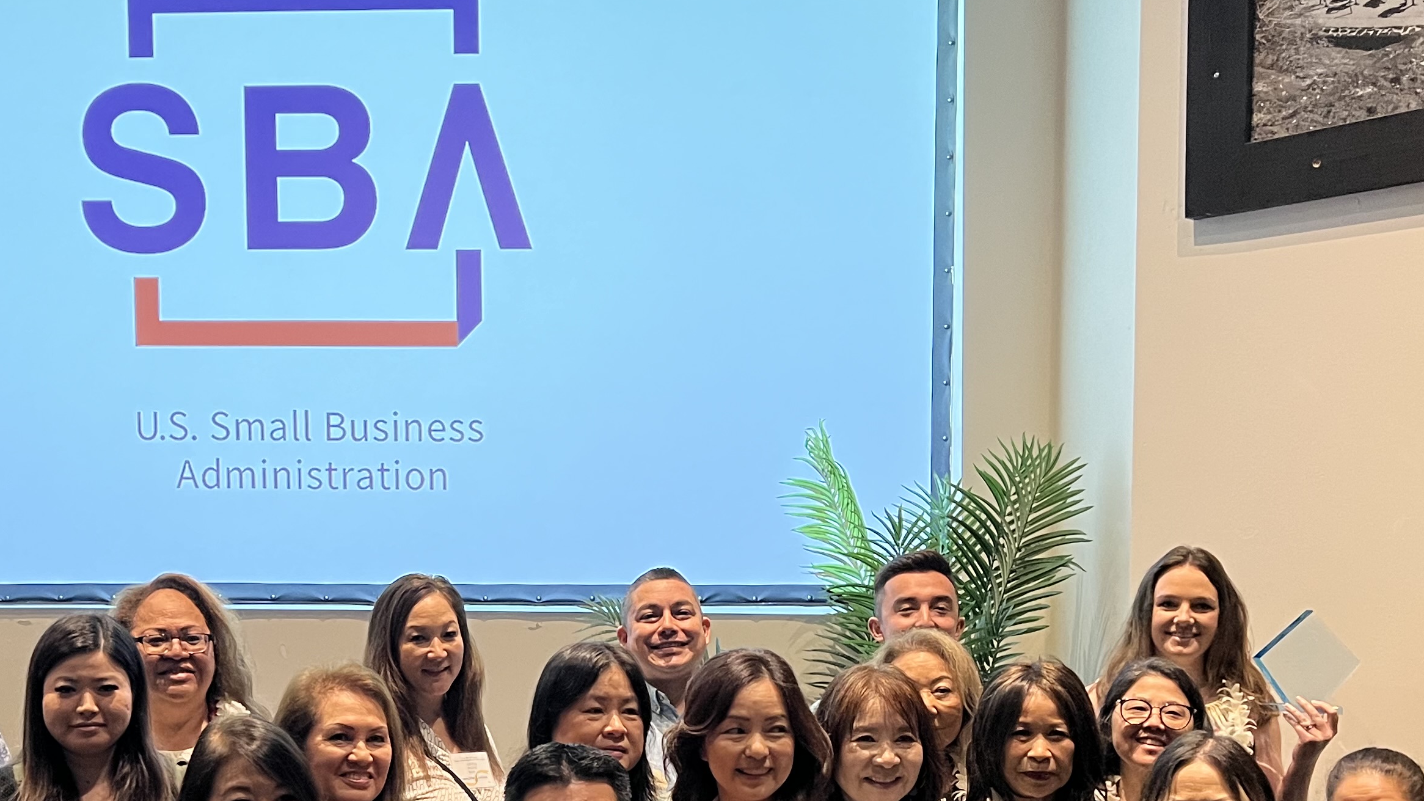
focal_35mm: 49
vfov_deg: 23.8
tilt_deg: -3.4
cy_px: 700
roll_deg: +0.1
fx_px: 1850
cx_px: 506
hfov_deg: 41.7
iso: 320
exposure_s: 1/60
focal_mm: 5.7
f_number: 1.5
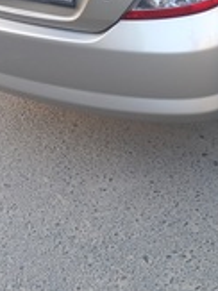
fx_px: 589
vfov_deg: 26.0
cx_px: 183
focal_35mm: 70
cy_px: -17
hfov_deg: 20.7
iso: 31
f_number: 1.8
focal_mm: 4.6
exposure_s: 1/50
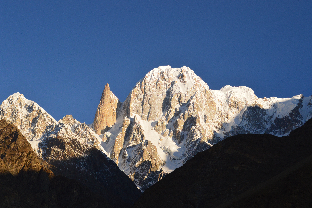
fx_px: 714
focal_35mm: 82
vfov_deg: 16.5
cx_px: 156
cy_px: 104
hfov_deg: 24.6
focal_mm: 55
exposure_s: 1/400
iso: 400
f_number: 11
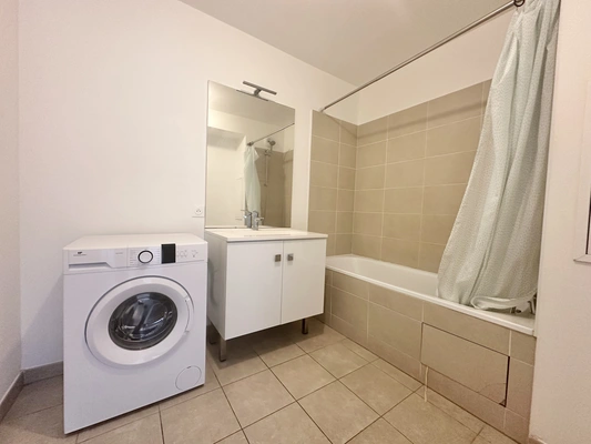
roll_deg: -2.1
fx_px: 239
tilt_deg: -2.1
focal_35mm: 14
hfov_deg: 102.1
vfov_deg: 85.7
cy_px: 222
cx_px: 296
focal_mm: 2.22
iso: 320
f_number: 2.2
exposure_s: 1/50
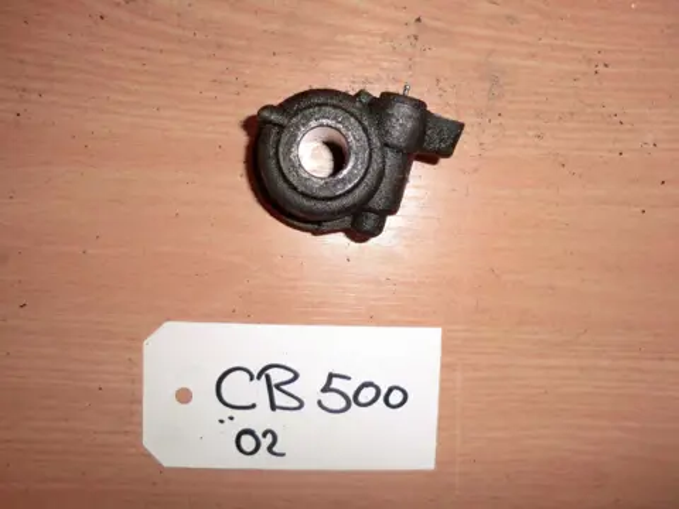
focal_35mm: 27
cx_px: 340
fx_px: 530
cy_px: 254
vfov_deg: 51.4
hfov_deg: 65.3
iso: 160
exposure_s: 1/60
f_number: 3.2
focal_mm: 4.9
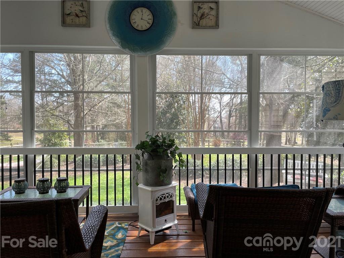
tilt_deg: -1.8
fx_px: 258
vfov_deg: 53.1
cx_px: 172
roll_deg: +0.0
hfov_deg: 67.3
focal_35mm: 26
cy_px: 129
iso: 32
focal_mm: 4.2
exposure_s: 1/144
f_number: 1.6
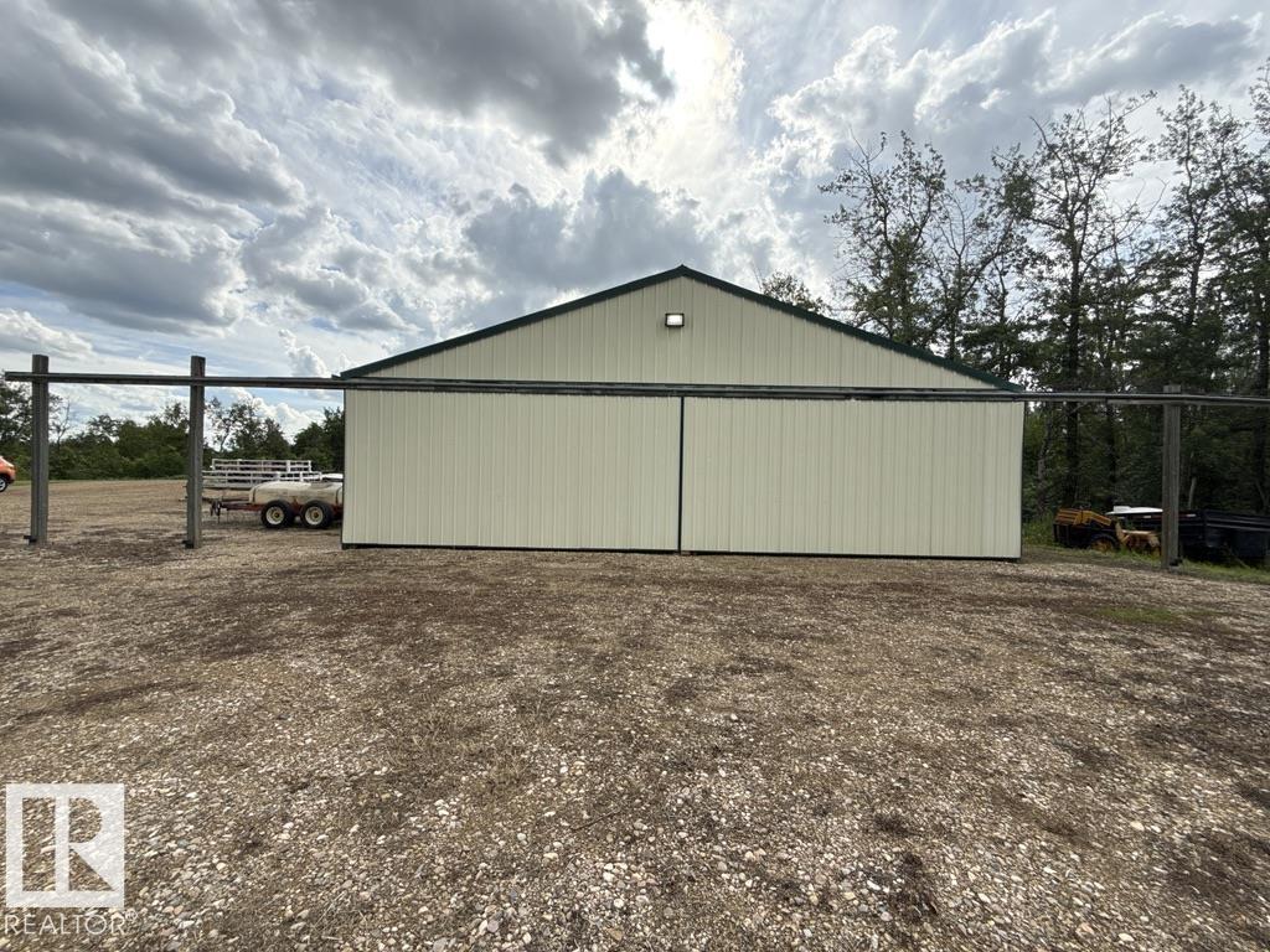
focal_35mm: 14
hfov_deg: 102.1
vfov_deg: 85.7
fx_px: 514
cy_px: 476
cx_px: 635
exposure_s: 1/1656
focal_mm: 2.22
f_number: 2.2
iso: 64
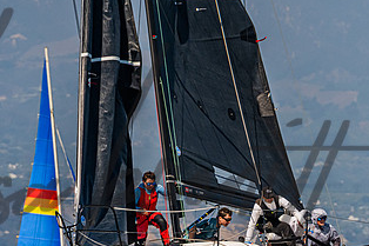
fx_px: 7448
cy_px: 205
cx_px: 243
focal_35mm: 727
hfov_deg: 2.8
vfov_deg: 1.9
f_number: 8
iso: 500
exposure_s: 1/2500
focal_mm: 300
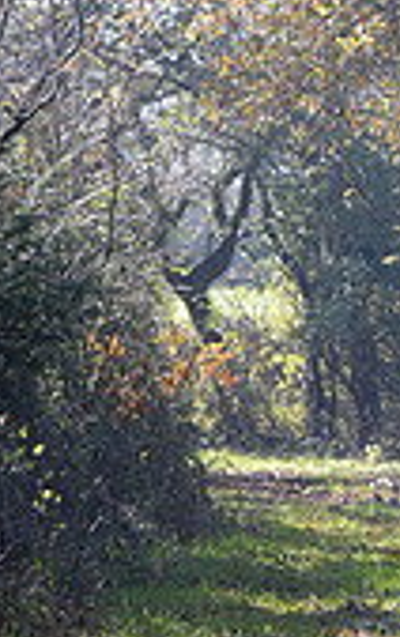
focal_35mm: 558
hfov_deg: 2.4
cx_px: 811
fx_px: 9708
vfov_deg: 3.8
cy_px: 79
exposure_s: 1/1250
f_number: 3.5
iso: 1000
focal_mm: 160
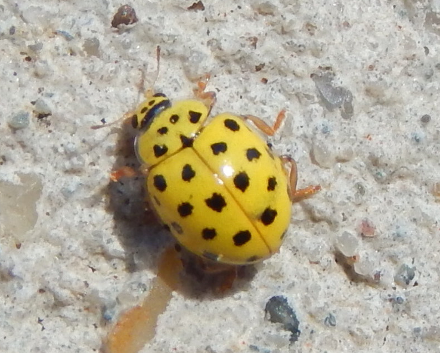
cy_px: 176
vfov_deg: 10.4
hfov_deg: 13.0
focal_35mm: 148
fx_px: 1928
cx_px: 220
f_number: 4.9
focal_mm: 25.3
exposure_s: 1/640
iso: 125
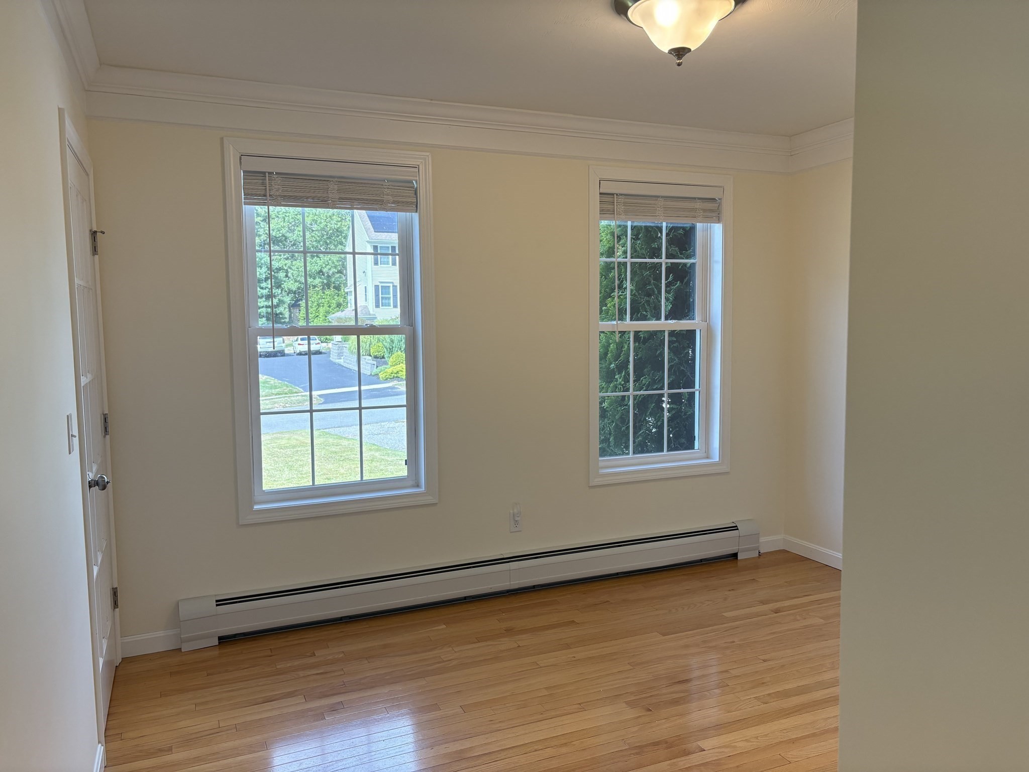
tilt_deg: -4.3
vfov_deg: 53.1
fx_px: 773
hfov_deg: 67.3
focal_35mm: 26
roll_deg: +1.0
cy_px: 386
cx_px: 514
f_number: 1.6
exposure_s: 1/230
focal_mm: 5.96
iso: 80
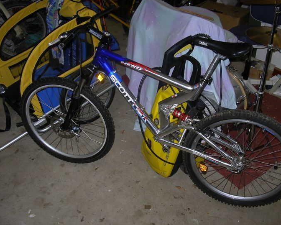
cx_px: 151
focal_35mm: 40
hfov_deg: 45.7
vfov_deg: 37.4
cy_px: 112
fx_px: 333
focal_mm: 5.8
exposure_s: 1/60
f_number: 2.9
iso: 64
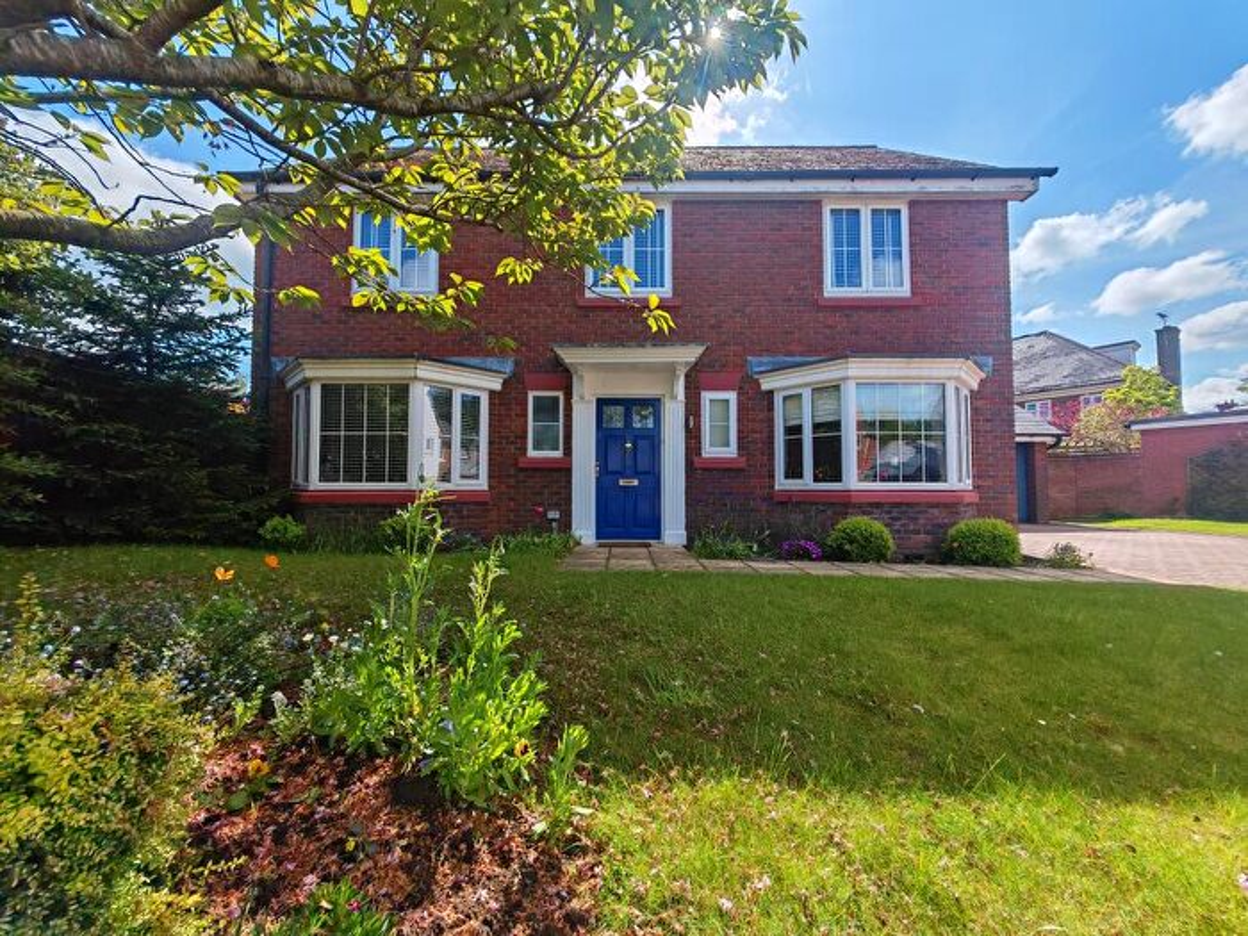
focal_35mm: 13
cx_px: 624
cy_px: 468
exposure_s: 1/680
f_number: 2
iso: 50
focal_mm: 1.82
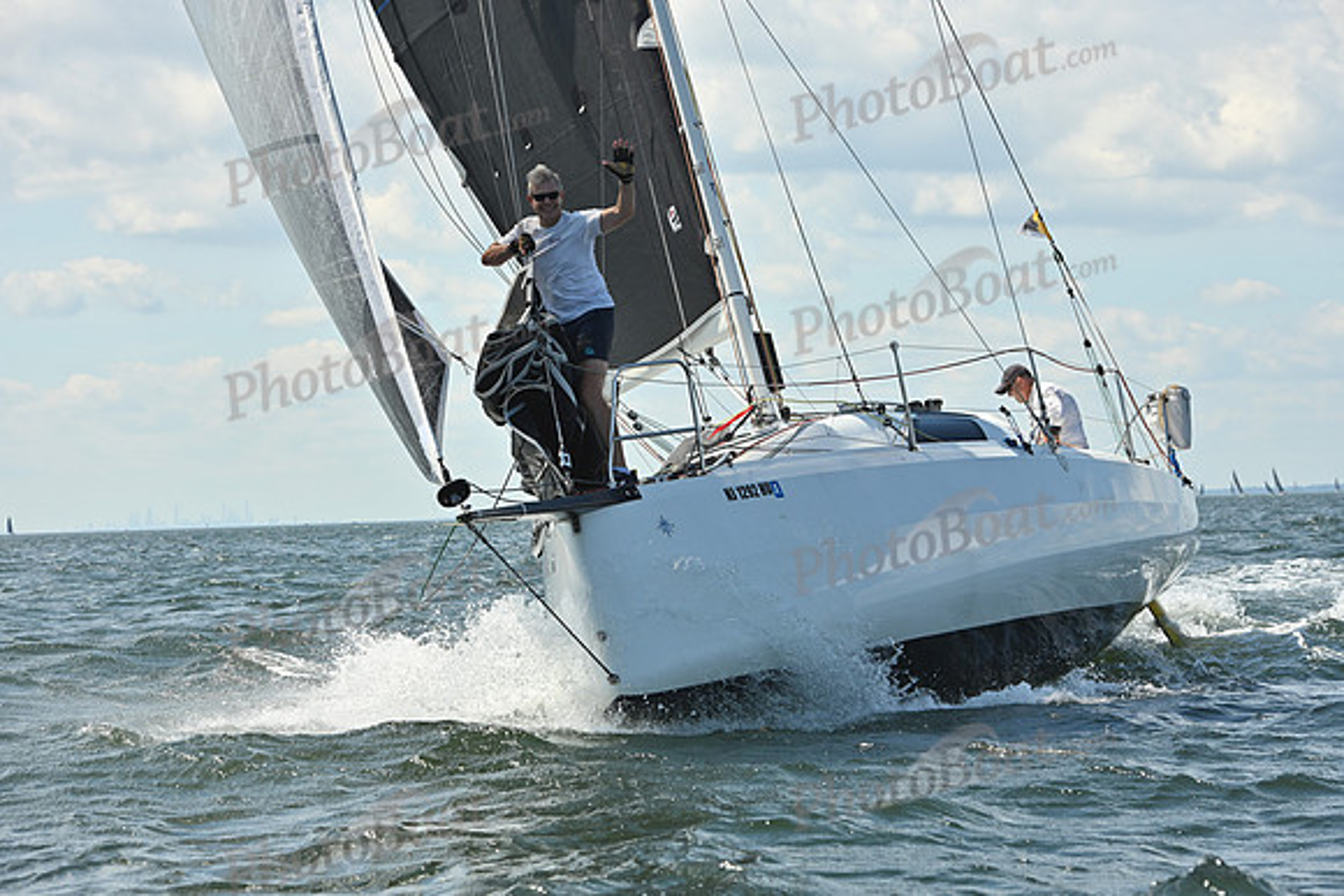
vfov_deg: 12.5
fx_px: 4107
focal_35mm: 110
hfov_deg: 18.6
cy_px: 448
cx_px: 672
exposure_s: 1/1250
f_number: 8
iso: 250
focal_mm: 110
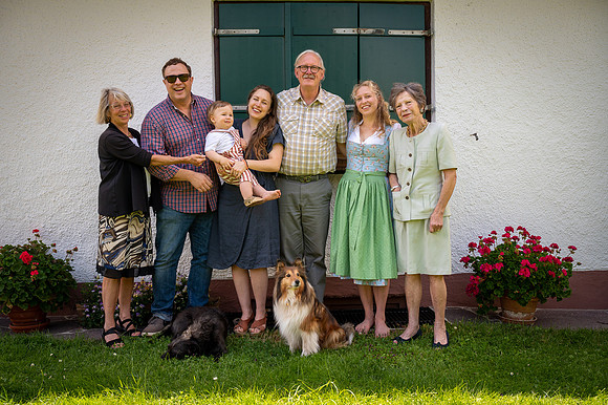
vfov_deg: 39.4
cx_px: 304
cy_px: 202
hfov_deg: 56.5
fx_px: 565
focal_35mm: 34
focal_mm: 33.5
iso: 250
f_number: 8
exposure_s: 1/200
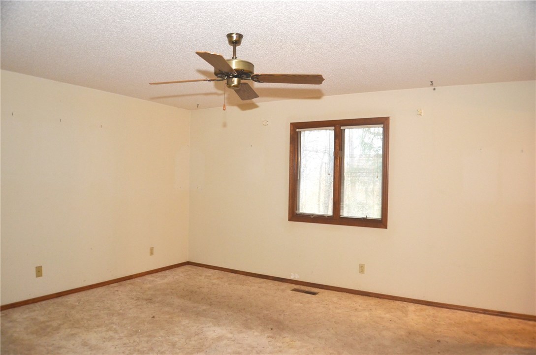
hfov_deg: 57.3
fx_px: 490
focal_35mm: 33
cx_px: 268
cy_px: 178
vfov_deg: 39.8
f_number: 4
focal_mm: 22
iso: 800
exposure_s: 1/60
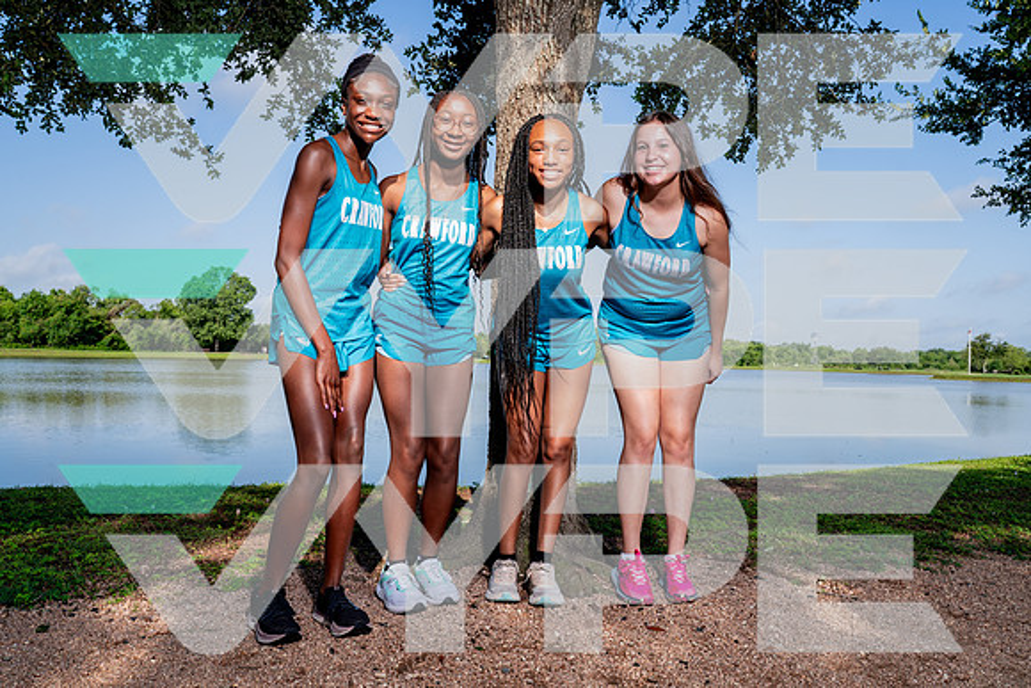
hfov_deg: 65.5
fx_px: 802
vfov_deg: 46.4
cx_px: 516
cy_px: 344
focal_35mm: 28
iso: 100
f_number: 8
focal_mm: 28
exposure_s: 1/250
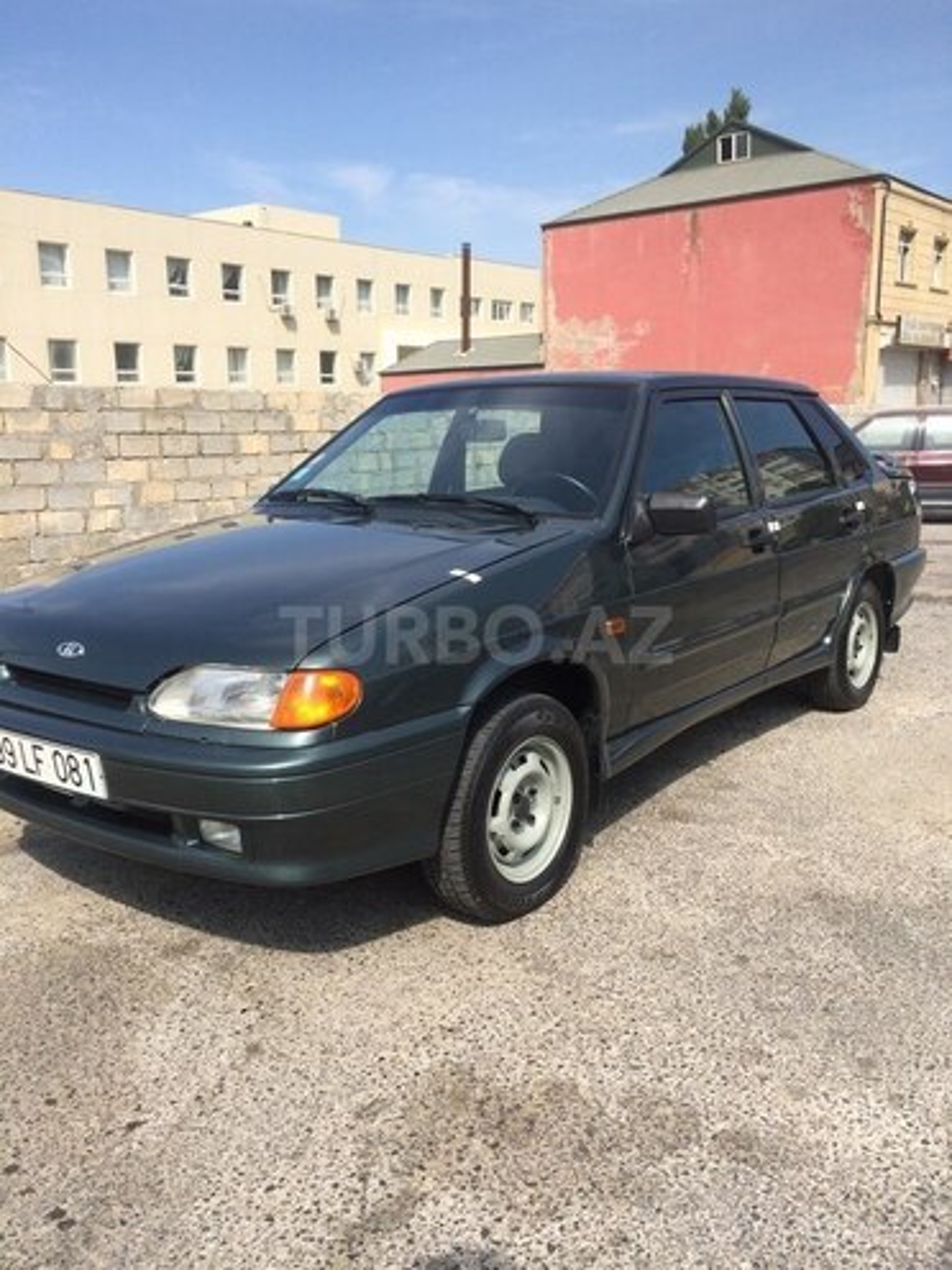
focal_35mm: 29
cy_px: 635
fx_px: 1063
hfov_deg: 48.2
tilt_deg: -16.2
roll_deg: +1.1
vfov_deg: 61.7
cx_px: 476
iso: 32
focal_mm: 4.15
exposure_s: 1/2160
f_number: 2.2
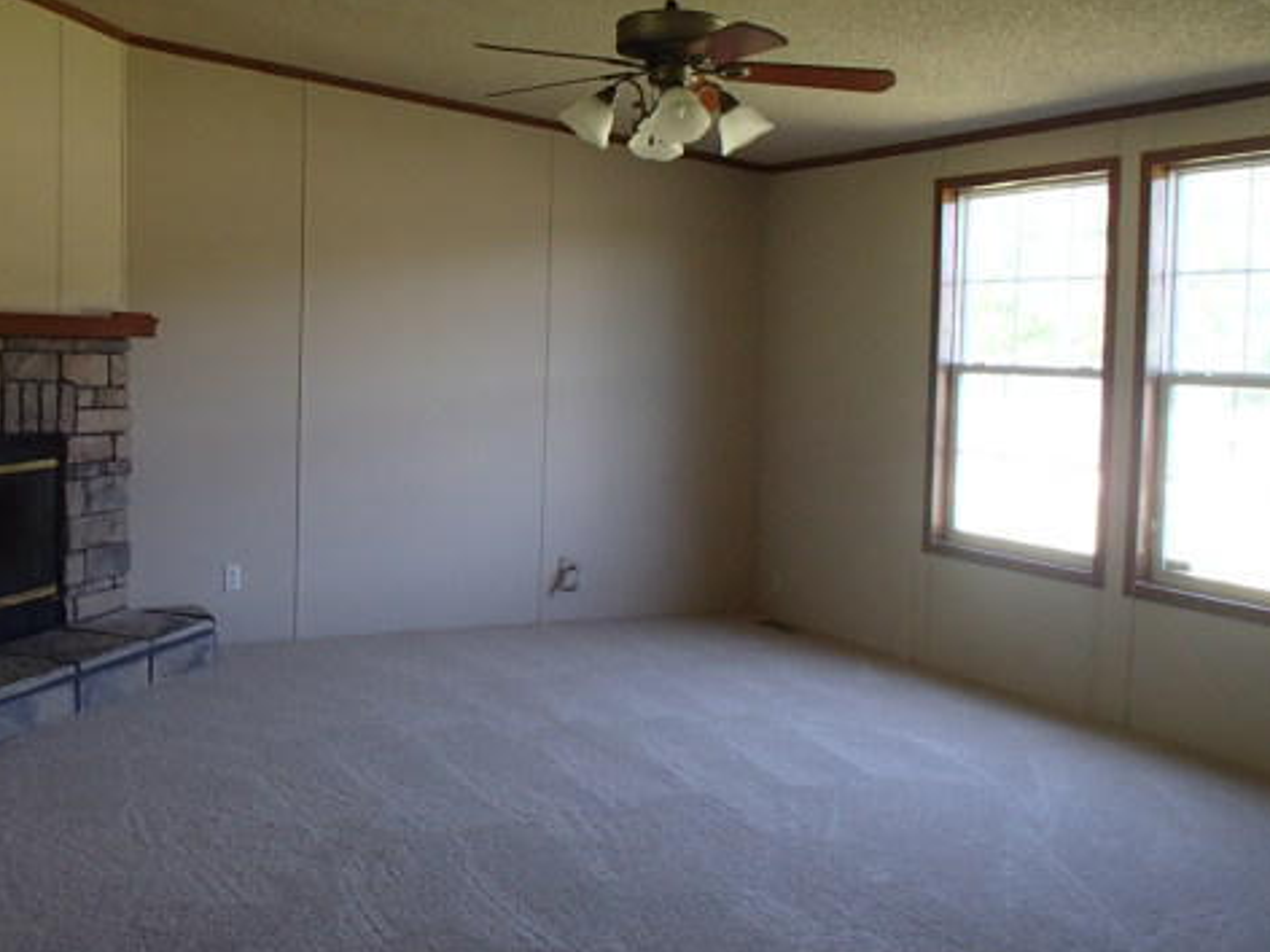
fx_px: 1394
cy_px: 398
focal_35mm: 38
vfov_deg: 37.6
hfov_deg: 48.6
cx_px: 490
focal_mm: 5
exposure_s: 1/50
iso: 200
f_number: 3.9
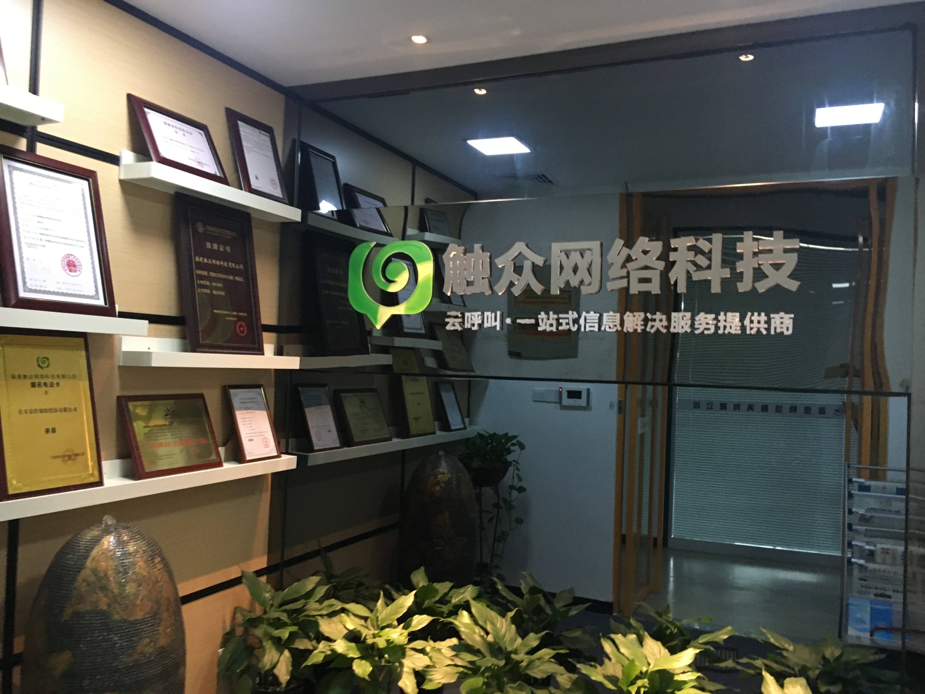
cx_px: 462
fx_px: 775
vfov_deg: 48.2
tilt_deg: +2.6
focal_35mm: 29
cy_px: 347
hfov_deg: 61.7
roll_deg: -1.4
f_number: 2.2
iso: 200
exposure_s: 1/20
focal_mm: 4.15
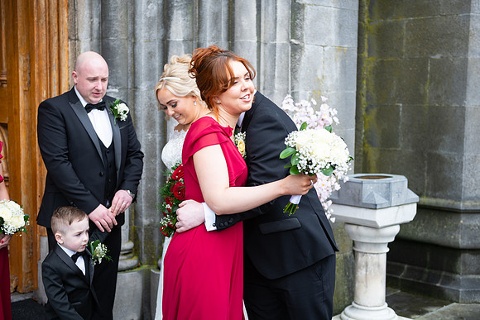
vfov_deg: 24.6
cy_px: 160
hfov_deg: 36.2
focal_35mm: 55
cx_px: 240
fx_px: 733
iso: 125
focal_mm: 55
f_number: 3.5
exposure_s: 1/160
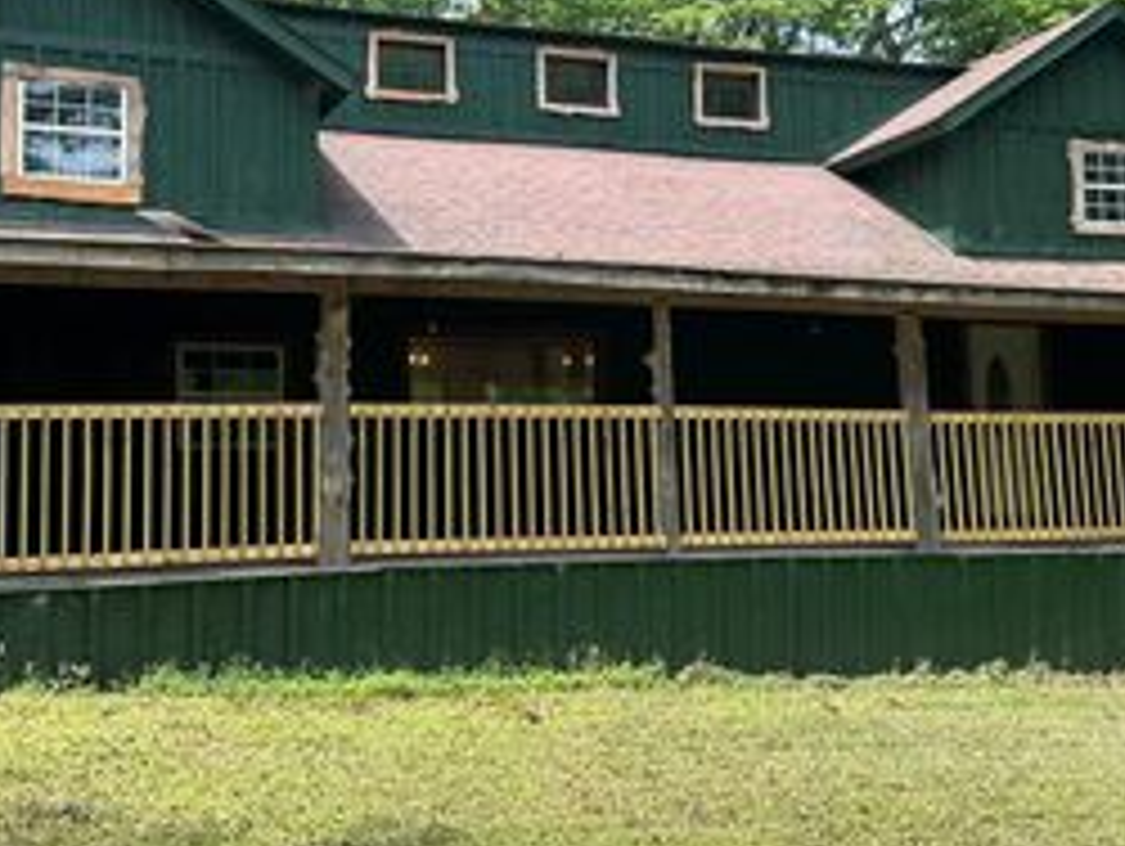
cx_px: 608
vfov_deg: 30.3
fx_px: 1561
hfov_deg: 39.6
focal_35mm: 48
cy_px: 349
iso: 80
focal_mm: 6.86
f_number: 1.78
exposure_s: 1/1019
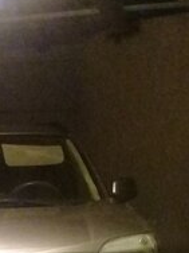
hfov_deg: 17.2
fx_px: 597
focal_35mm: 82
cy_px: 292
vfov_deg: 22.3
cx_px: -32
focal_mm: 3.3
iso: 1250
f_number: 2.2
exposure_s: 1/17
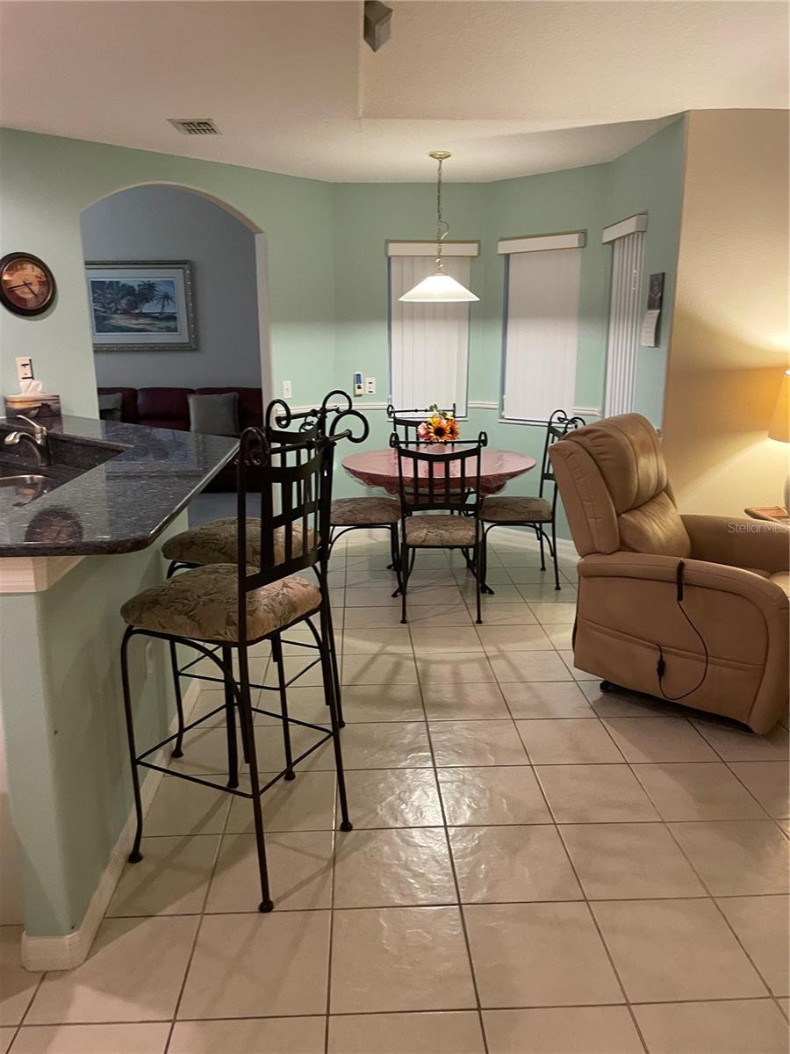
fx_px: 791
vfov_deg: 67.3
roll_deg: +2.9
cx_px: 395
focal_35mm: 26
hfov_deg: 53.1
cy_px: 527
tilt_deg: -12.8
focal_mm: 4.2
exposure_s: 1/60
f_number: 1.6
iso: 320
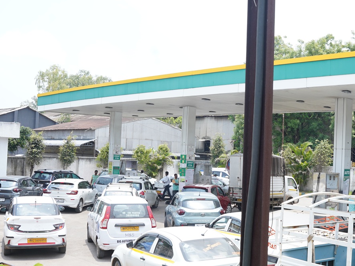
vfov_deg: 30.8
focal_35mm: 47
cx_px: 252
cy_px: 155
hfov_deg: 39.7
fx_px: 482
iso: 160
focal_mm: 24
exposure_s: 1/100
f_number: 9
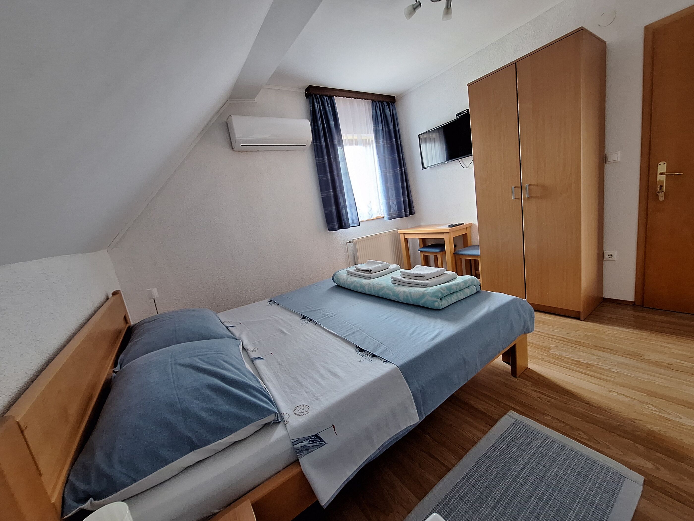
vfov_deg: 89.9
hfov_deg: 106.2
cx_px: 347
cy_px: 260
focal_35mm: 13
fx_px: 261
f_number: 2.2
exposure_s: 1/25
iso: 160
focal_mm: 1.74
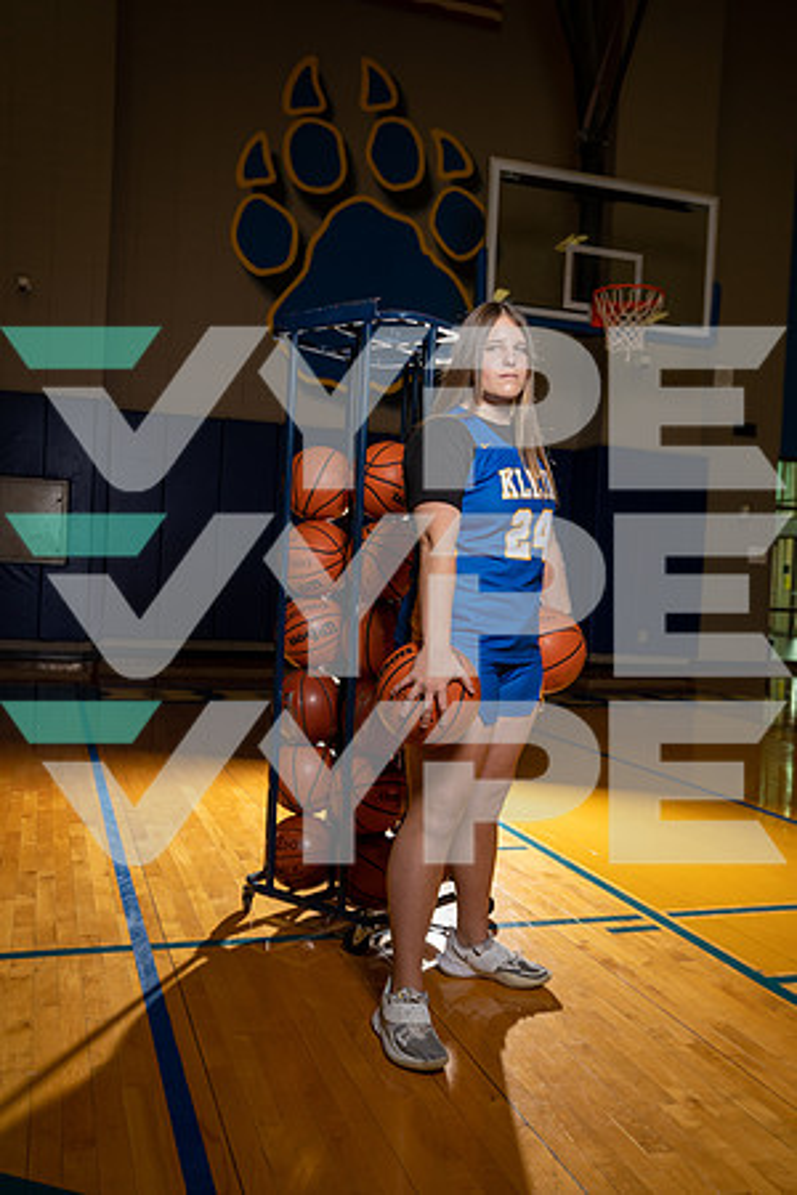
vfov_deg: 58.7
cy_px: 598
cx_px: 398
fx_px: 1063
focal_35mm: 32
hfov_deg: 41.1
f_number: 5
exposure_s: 1/200
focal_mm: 32
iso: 160
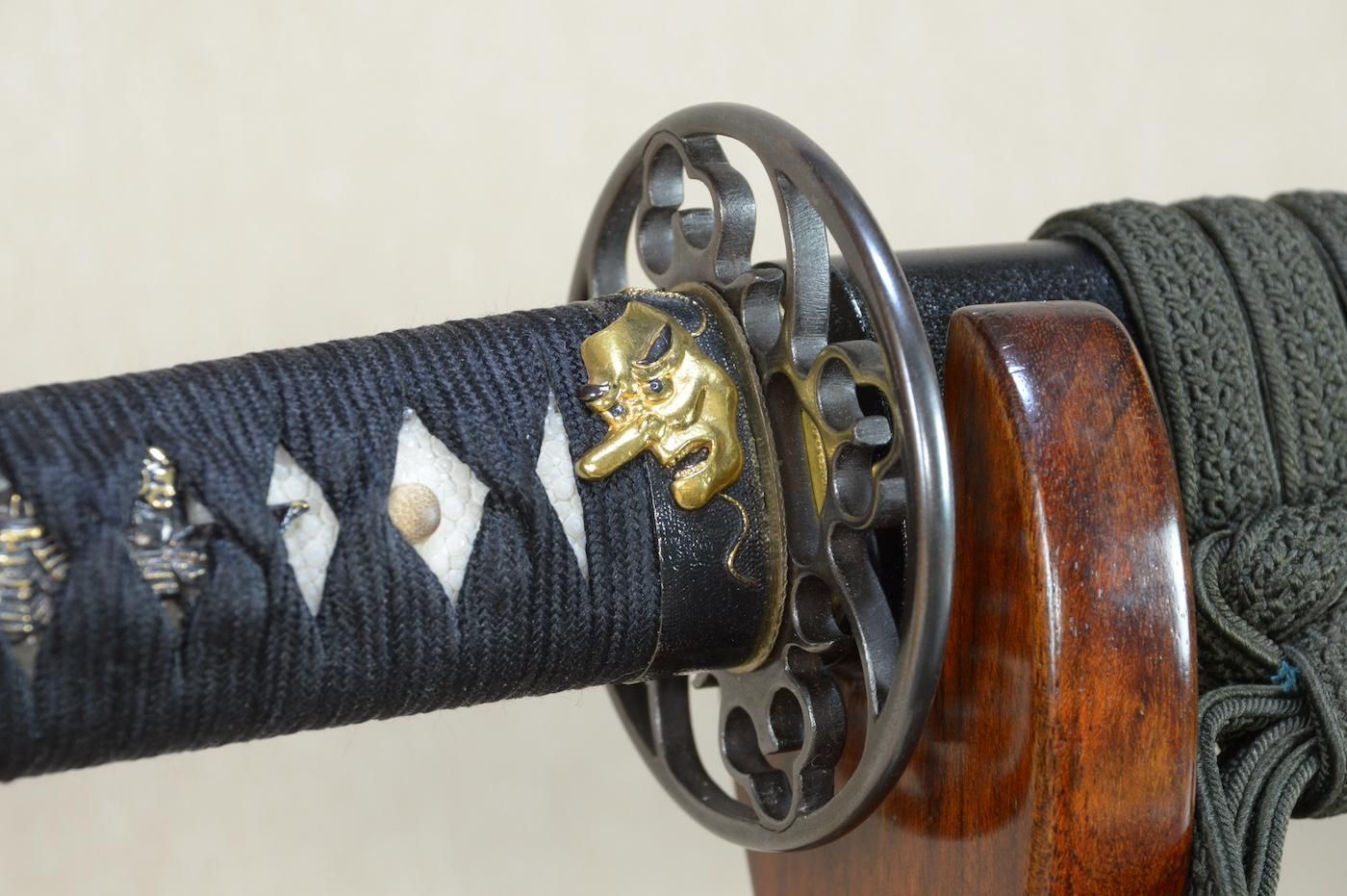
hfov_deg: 14.4
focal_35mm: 142
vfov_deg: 9.6
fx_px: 5327
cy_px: 448
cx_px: 674
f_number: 11
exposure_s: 1/2
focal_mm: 95
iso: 400
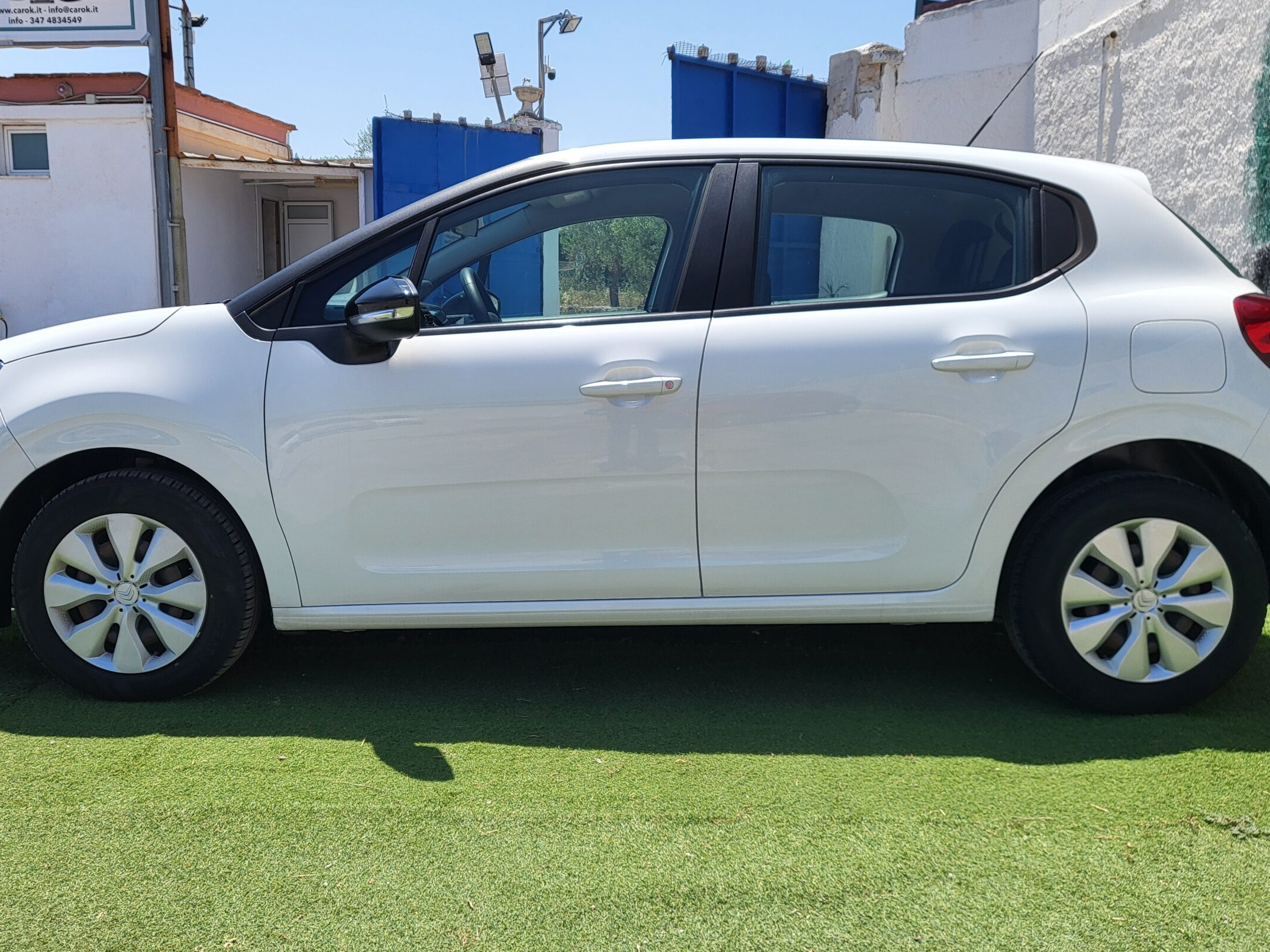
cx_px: 599
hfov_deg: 58.3
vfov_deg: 45.4
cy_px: 474
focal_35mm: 31
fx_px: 1137
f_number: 1.8
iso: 50
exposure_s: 1/2579
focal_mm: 4.25
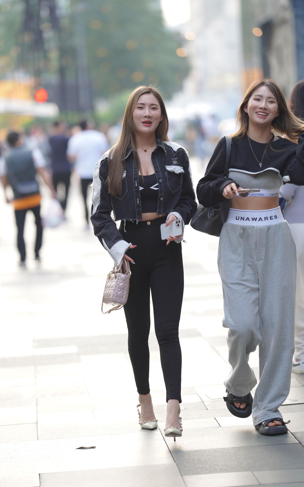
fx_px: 1829
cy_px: 244
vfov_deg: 15.1
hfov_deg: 9.5
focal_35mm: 138
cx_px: 158
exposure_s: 1/800
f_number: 2.2
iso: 500
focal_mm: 135
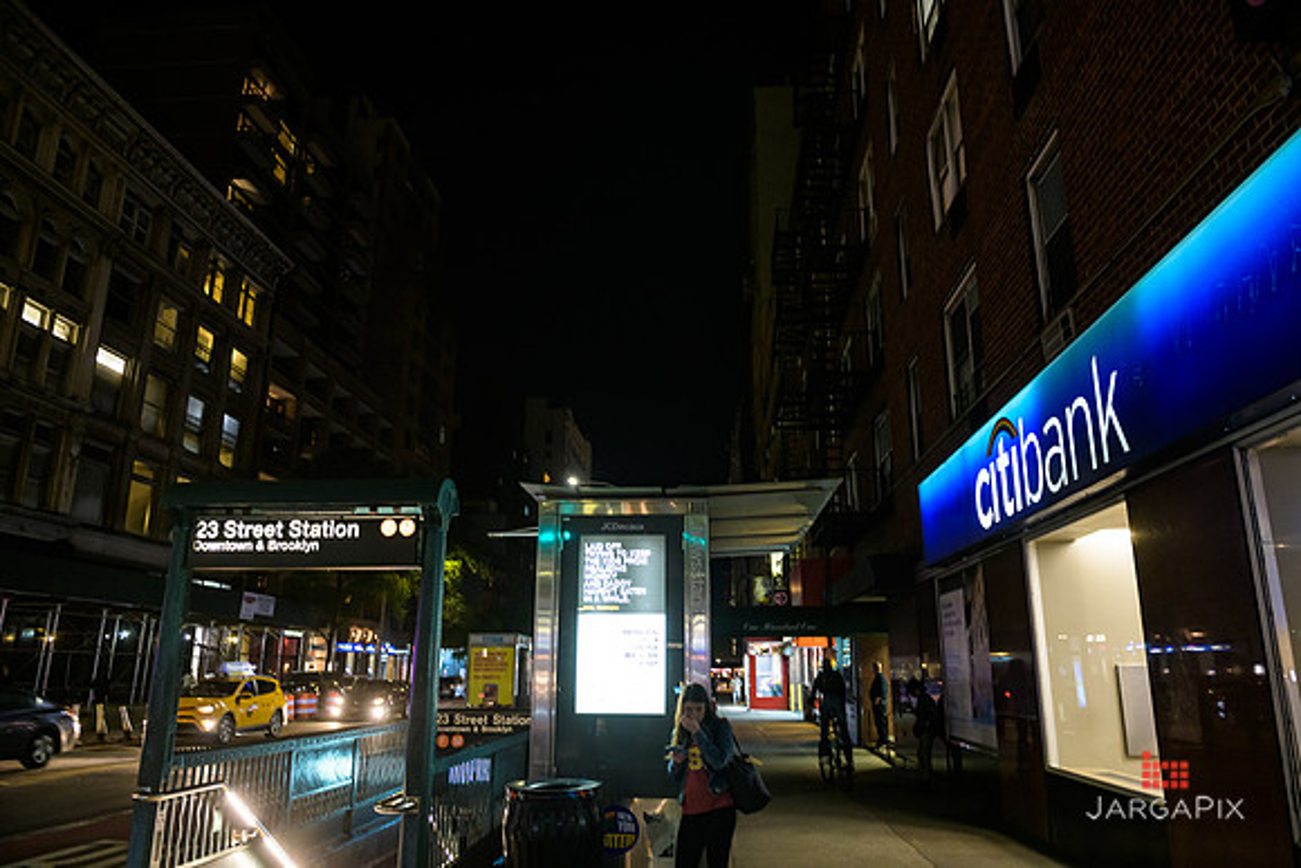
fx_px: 867
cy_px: 434
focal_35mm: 24
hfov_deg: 73.7
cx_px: 650
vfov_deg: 53.2
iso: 1250
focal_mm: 24
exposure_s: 1/50
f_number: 3.2
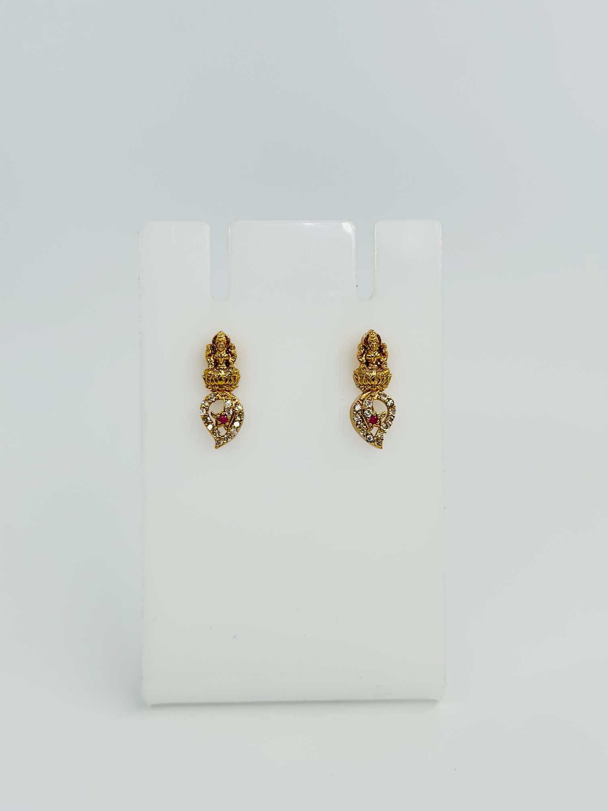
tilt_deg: -22.3
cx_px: 304
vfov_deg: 39.7
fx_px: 1124
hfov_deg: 30.3
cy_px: 406
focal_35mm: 48
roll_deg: -1.3
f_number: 1.78
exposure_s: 1/1227
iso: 80
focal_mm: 6.86
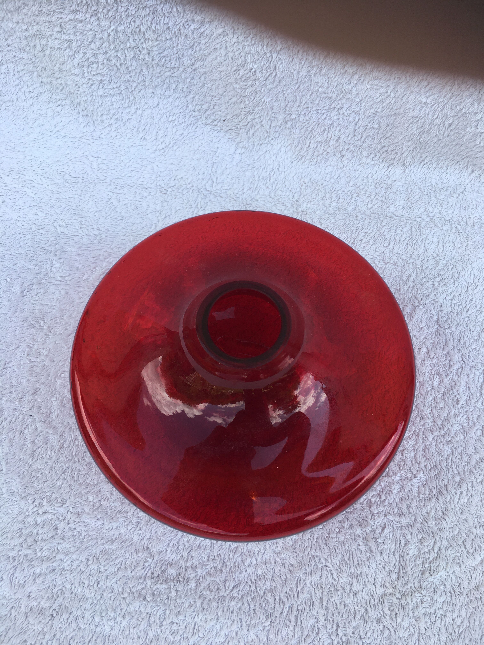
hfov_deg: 48.2
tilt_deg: -63.0
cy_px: 322
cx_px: 242
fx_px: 541
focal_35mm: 29
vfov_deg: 61.7
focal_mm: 4.15
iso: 25
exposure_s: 1/545
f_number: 2.2
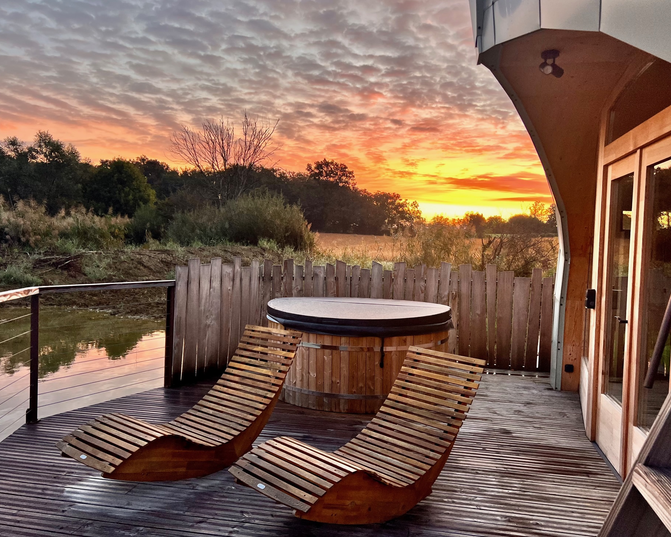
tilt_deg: -3.0
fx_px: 556
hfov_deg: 62.2
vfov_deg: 51.5
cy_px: 274
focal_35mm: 28
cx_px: 348
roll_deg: -2.1
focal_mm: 5.7
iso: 100
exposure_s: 1/121
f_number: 1.5
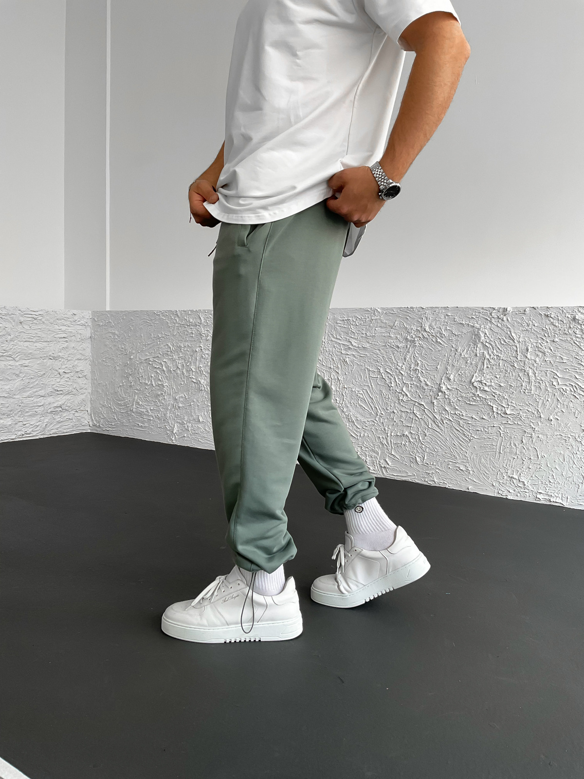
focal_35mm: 29
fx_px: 652
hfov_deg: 48.2
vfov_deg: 61.7
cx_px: 292
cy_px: 390
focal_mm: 3
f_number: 1.8
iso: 40
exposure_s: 1/120
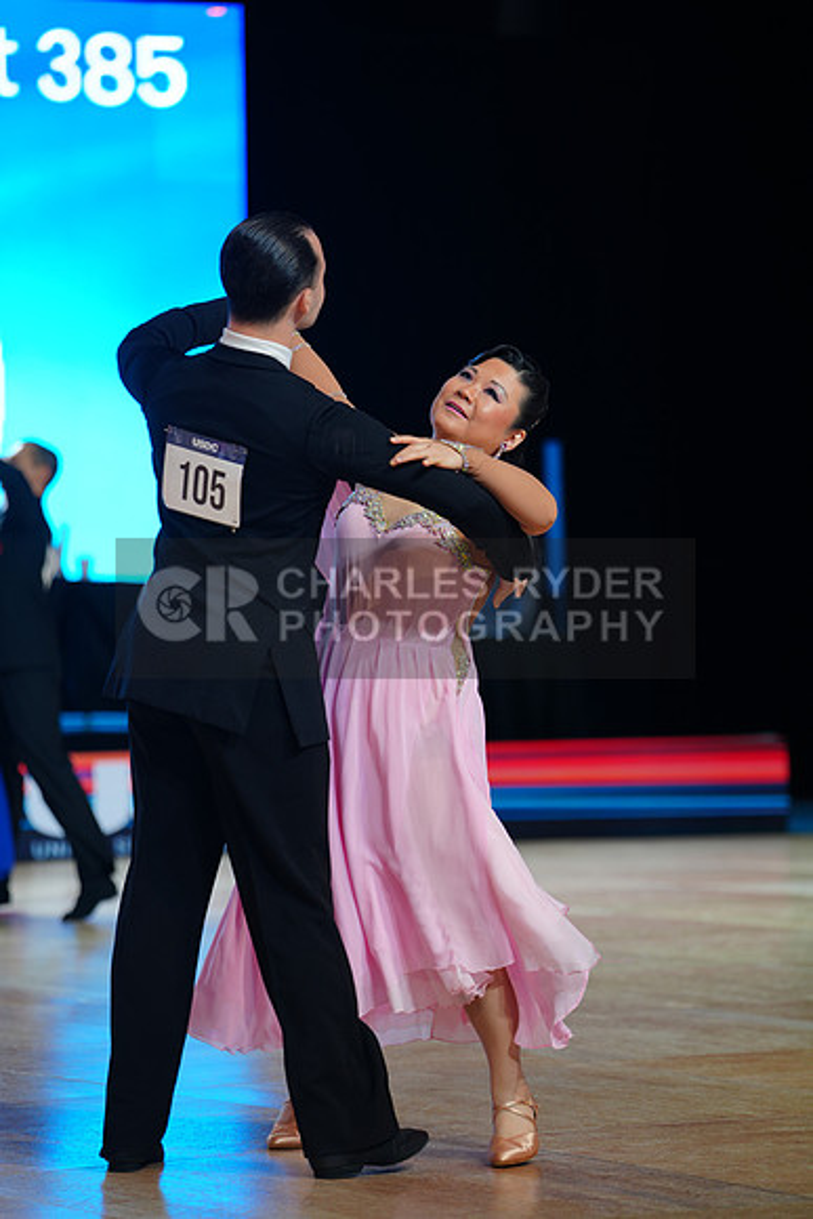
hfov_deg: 10.3
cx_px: 406
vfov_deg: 15.4
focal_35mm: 133
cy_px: 610
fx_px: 4502
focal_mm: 133
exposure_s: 1/400
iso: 400
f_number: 2.8
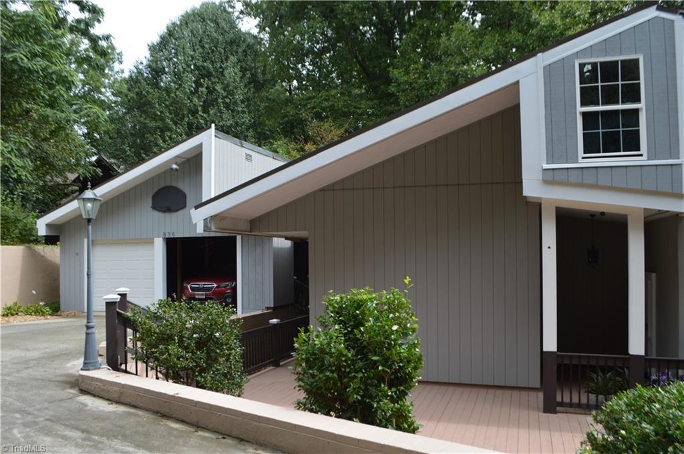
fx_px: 512
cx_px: 342
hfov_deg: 67.4
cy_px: 227
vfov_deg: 47.8
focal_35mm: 27
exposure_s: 1/160
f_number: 6.3
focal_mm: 18
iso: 100
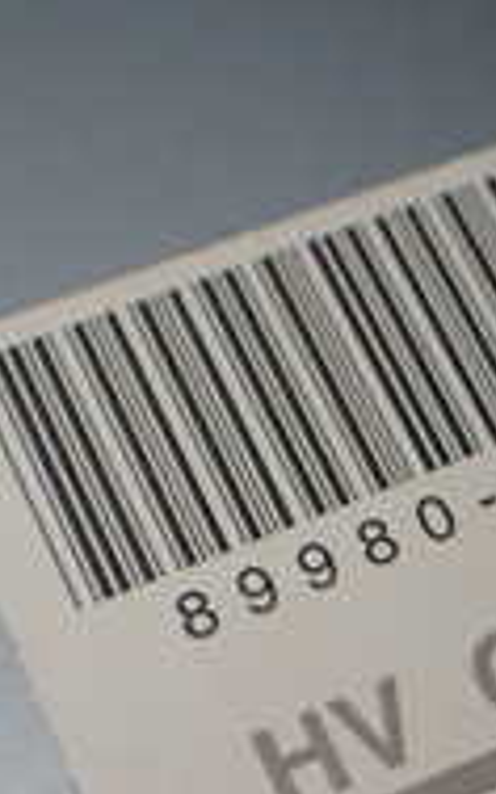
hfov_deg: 12.7
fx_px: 2186
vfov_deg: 20.2
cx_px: 580
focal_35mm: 101
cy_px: 706
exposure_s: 1/160
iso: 100
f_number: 2.3
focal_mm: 5.4
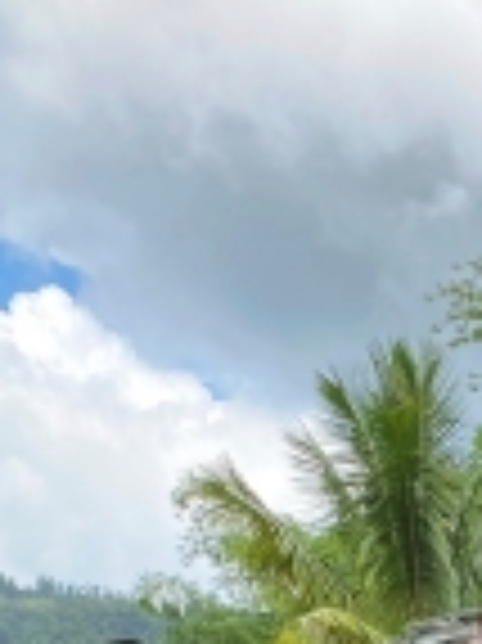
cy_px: 1193
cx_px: 874
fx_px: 2027
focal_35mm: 109
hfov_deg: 12.4
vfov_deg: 15.3
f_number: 1.8
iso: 32
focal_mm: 4.25
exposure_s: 1/620
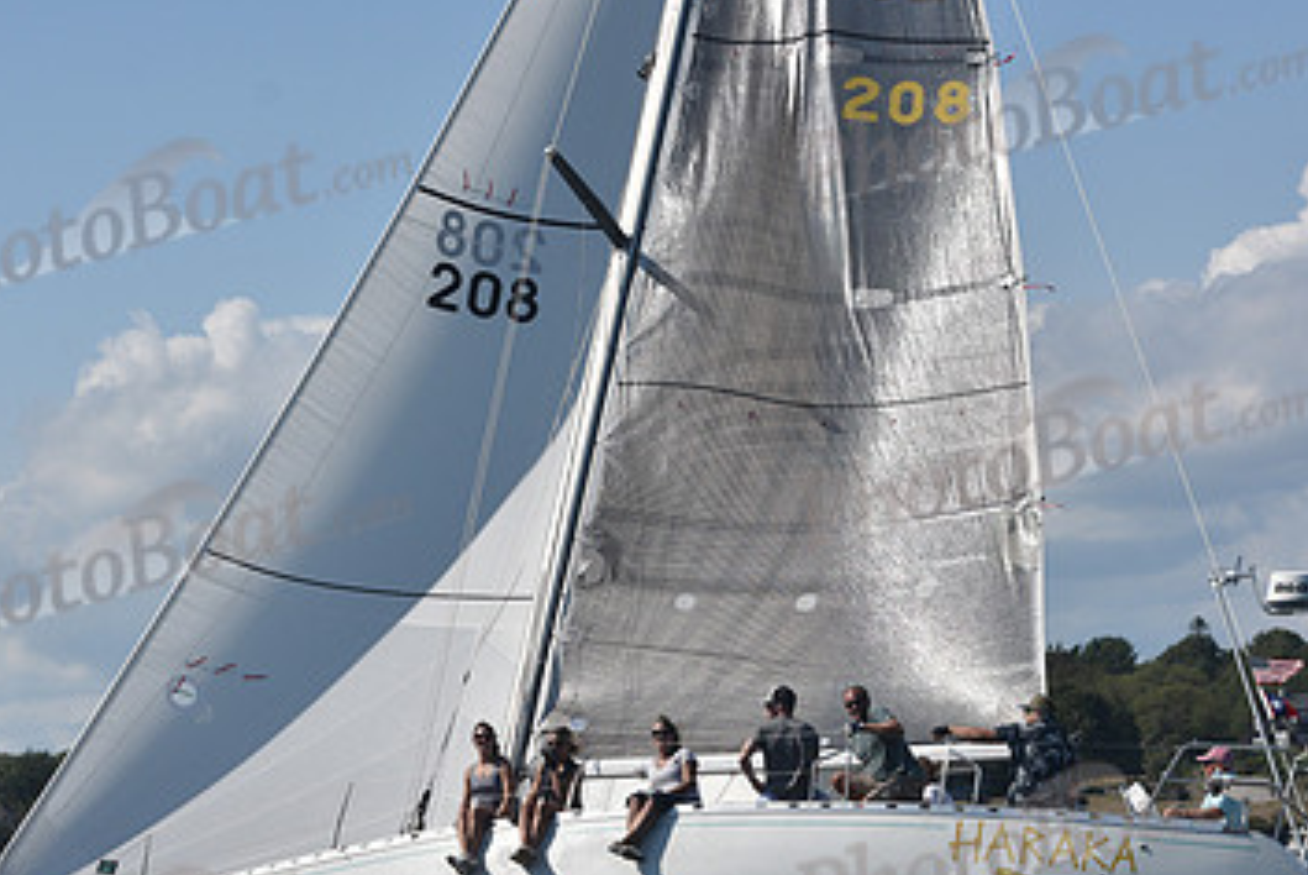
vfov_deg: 11.9
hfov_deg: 17.8
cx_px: 608
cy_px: 699
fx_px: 4182
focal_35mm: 115
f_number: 5.6
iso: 250
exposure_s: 1/1250
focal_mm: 70
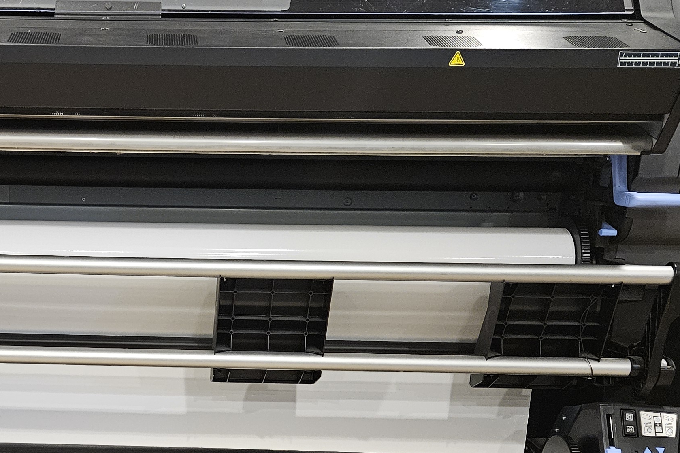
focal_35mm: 57
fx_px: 1076
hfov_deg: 33.9
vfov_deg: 23.3
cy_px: 394
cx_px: 122
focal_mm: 5.4
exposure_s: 1/40
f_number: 1.8
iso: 640
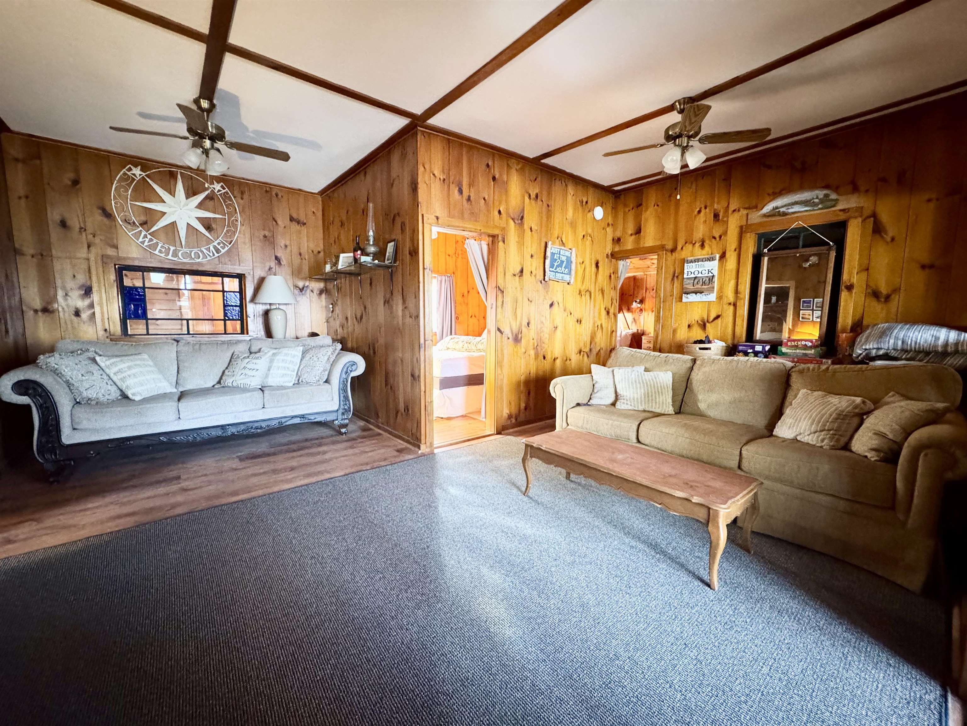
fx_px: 391
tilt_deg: -6.2
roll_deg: -0.2
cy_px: 363
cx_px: 484
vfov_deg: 85.7
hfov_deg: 102.1
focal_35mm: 14
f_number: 2.2
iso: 1000
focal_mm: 2.22
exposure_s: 1/60
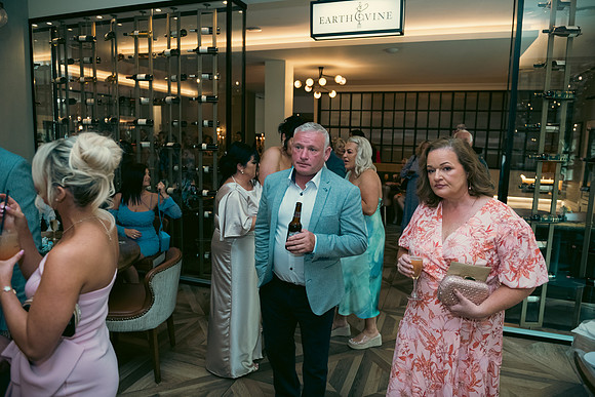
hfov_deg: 73.7
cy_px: 198
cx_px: 298
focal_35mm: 24
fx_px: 397
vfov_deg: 53.2
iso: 800
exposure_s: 1/125
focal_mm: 24
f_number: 3.5
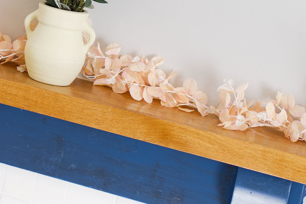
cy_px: -82
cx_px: -51
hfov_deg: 13.9
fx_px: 1224
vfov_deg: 9.3
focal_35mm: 144
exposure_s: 1/320
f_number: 2
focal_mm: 50
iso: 320
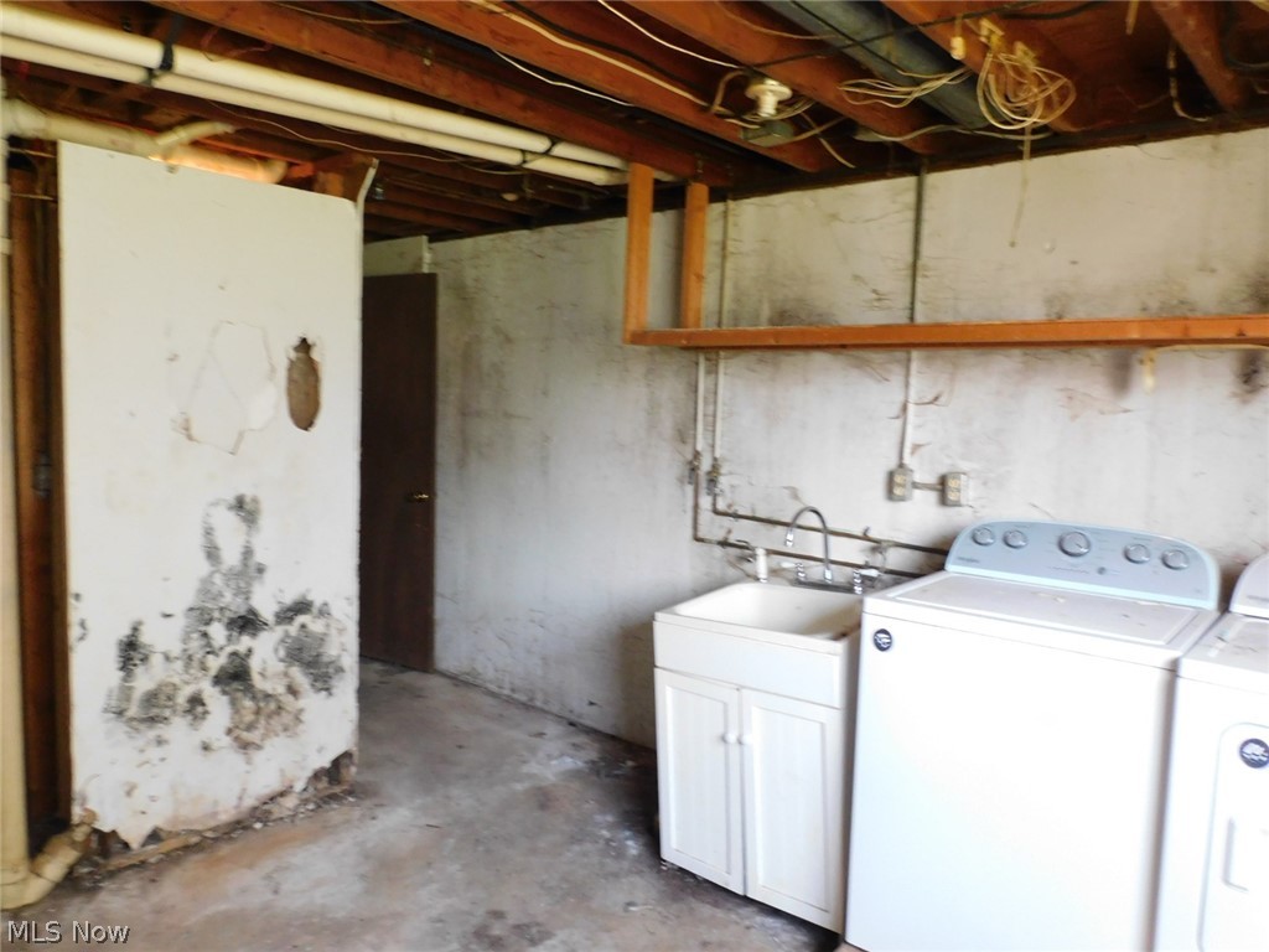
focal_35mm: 24
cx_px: 634
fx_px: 880
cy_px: 476
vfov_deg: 56.8
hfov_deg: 71.6
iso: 360
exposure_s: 1/30
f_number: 3.3
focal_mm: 4.3
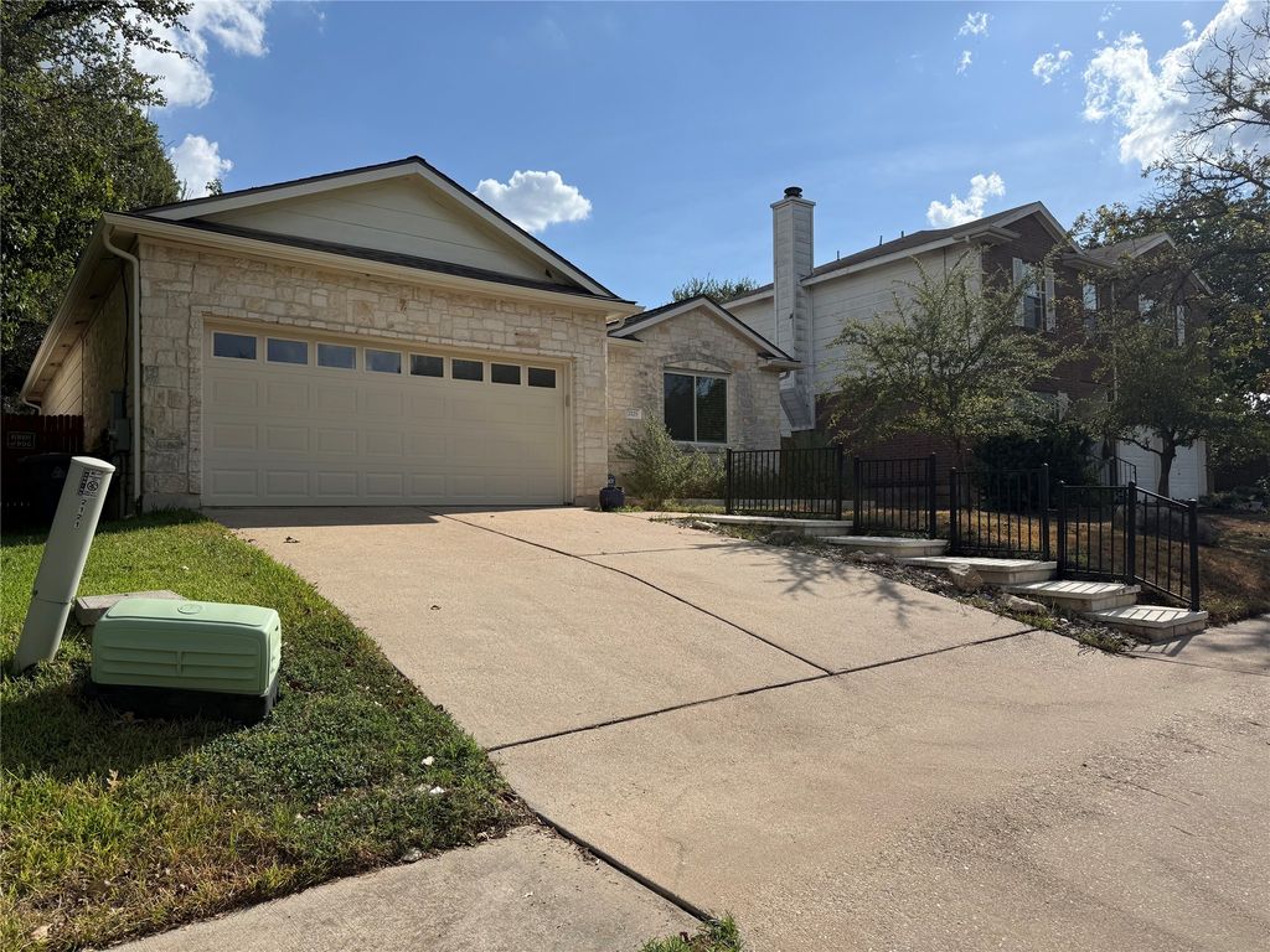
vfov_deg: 56.8
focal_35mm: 24
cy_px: 476
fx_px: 881
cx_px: 635
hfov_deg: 71.6
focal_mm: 6.76
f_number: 1.78
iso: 80
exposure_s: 1/6711
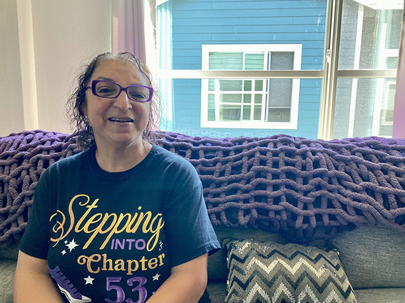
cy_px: 152
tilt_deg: -8.9
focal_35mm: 26
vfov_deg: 53.1
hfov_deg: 67.3
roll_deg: -0.6
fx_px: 304
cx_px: 202
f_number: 1.8
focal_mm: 4.25
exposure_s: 1/98
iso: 125
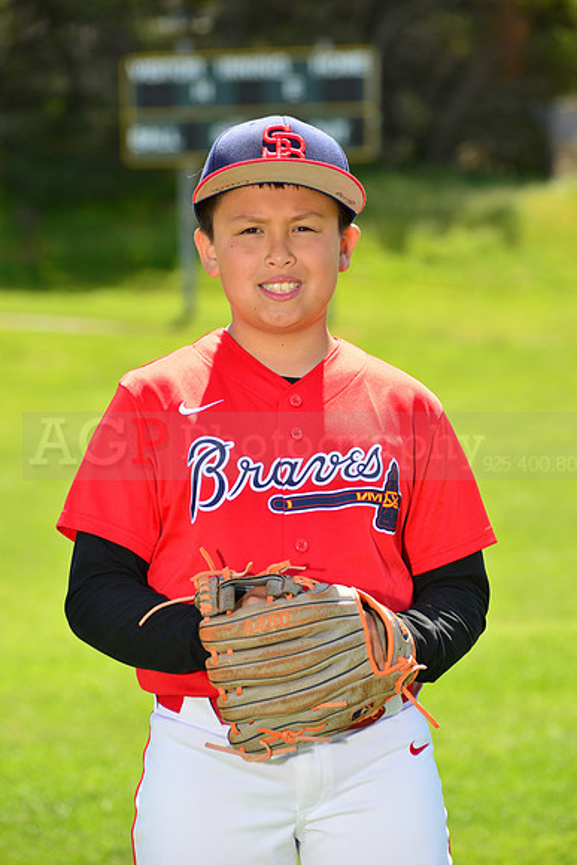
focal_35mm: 160
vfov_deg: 12.8
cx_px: 288
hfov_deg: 8.6
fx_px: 3844
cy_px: 432
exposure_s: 1/250
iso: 200
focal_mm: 160
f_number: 8
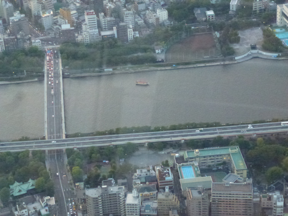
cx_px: 144
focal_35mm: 82
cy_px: 108
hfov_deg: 23.8
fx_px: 682
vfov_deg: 18.0
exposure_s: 1/100
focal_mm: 14.8
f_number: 4.8
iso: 1600
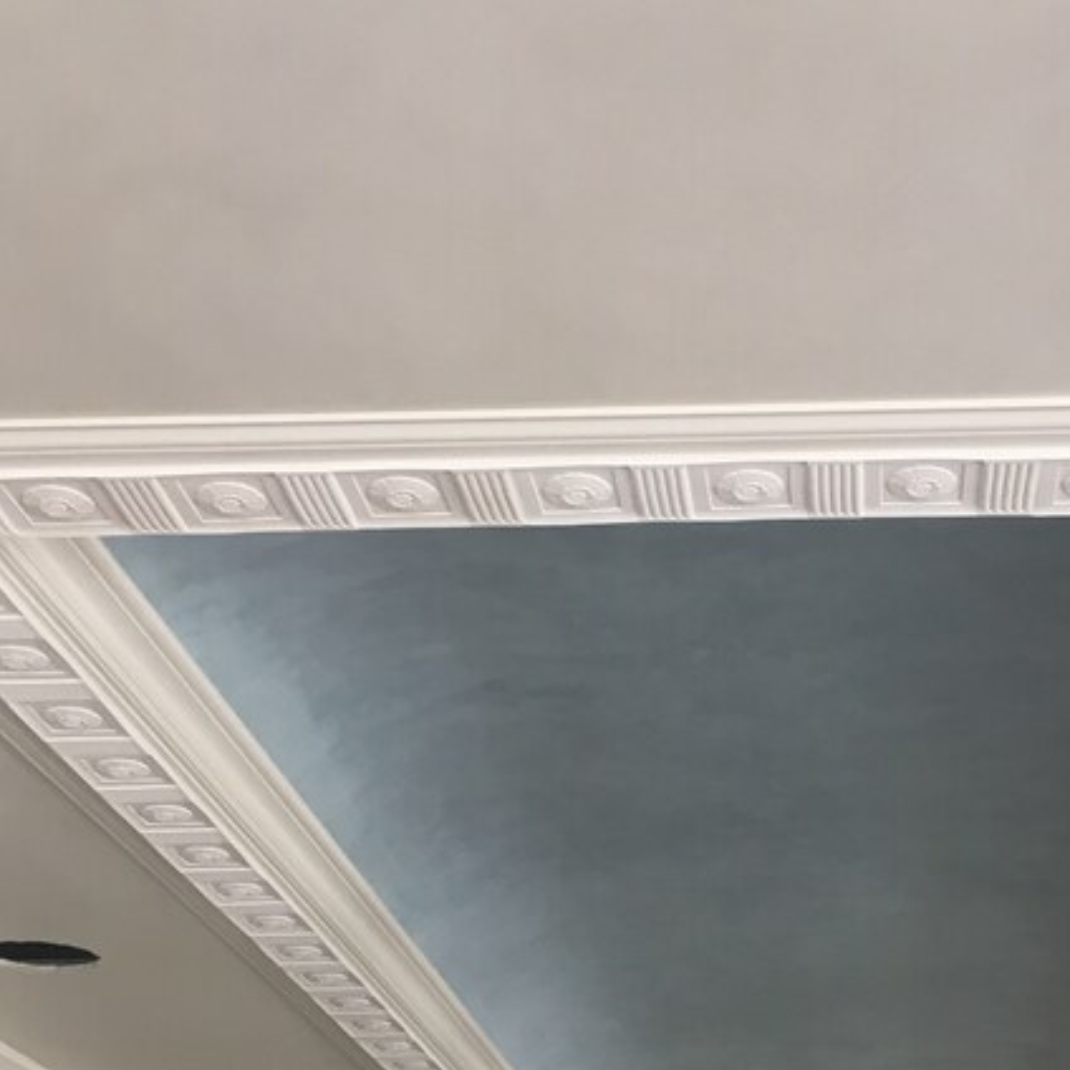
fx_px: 2028
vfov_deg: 29.0
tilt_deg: +19.7
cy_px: 835
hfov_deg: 29.0
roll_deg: -0.1
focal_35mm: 58
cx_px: 828
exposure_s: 1/30
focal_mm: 4.15
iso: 50
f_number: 2.2
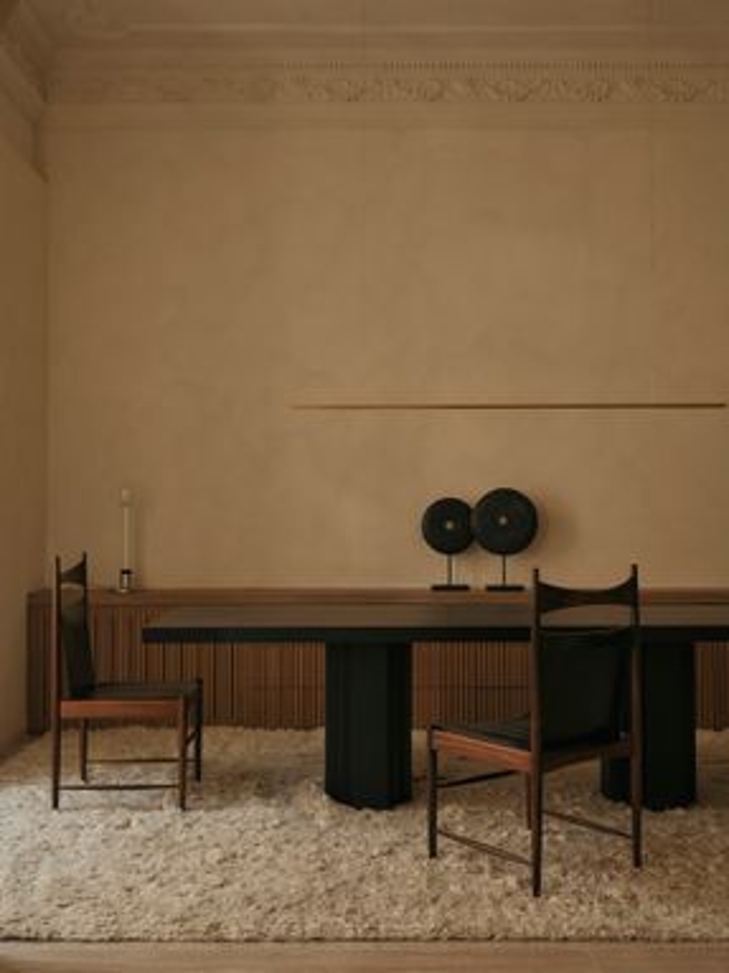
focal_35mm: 39
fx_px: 1096
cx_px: 364
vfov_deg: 47.9
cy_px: 486
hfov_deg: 36.8
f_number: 13
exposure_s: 1.3
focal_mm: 49.1
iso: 100
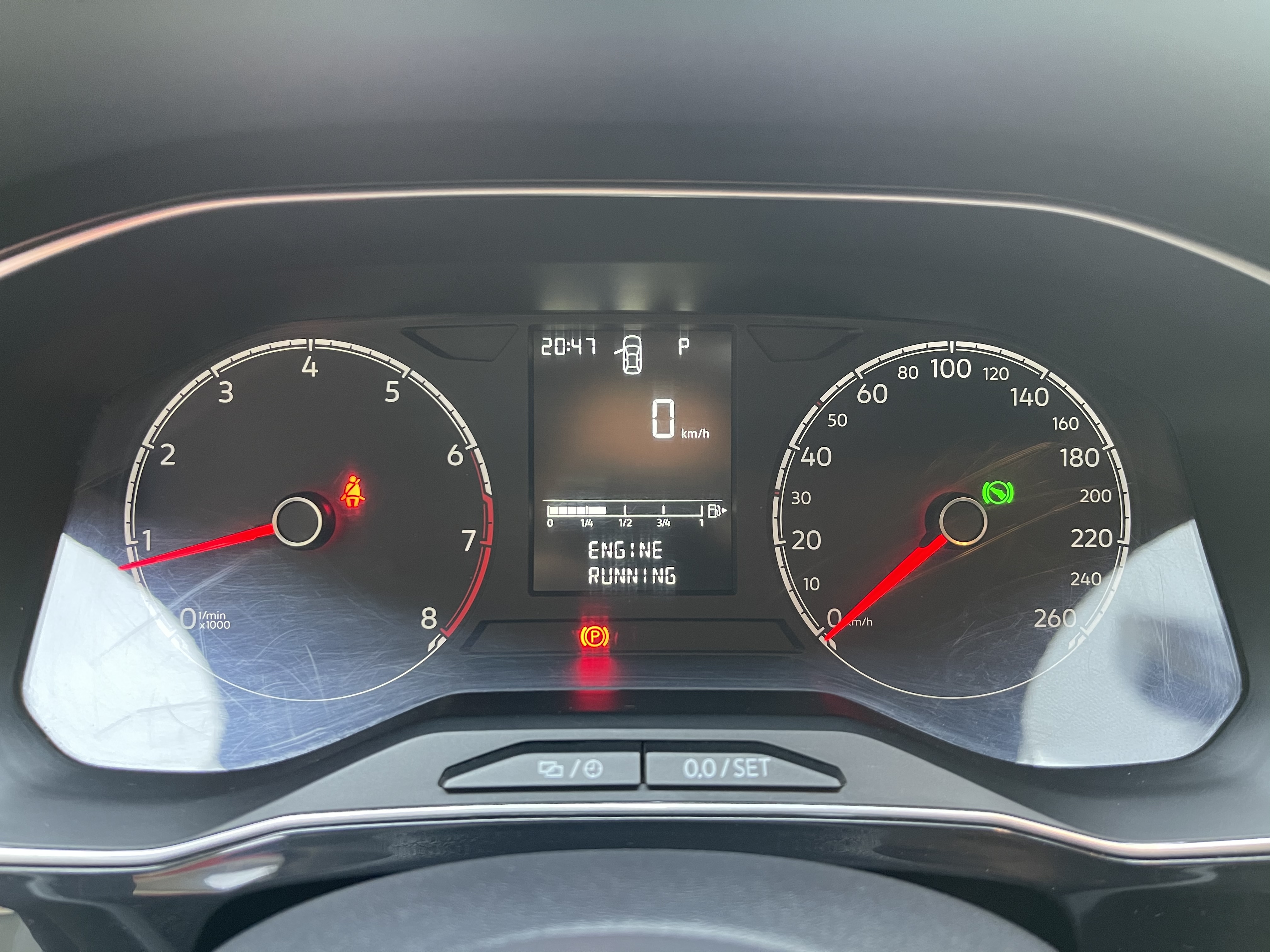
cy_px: 476
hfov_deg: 67.3
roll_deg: -0.5
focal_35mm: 26
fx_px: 954
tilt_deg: -25.2
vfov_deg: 53.1
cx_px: 635
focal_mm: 5.1
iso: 500
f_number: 1.6
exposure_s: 1/50
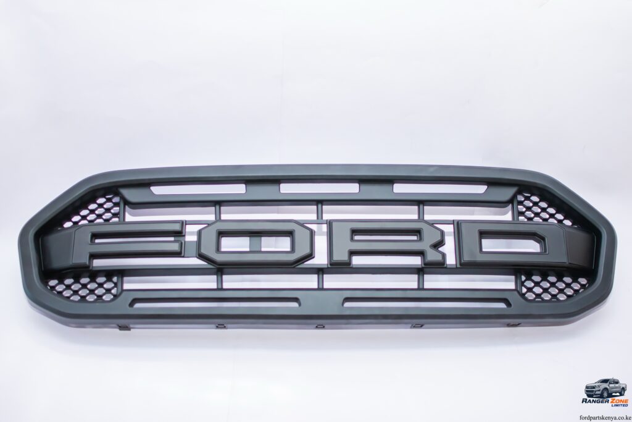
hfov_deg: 37.8
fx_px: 922
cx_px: 316
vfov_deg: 25.8
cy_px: 211
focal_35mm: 52
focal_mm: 35
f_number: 2
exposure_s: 1/125
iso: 1000
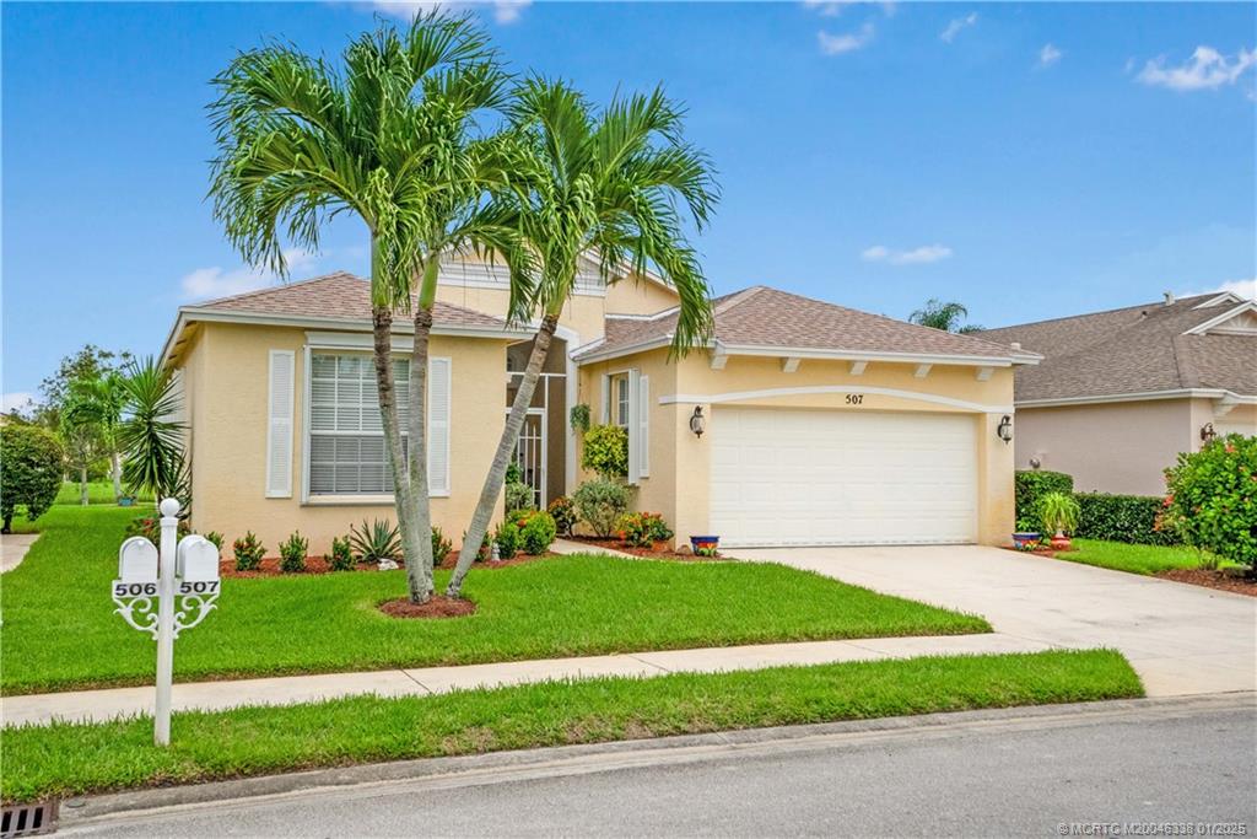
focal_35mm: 35
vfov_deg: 37.9
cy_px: 420
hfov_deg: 54.4
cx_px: 628
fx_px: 1222
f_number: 8
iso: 2000
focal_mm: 35
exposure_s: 1/6400
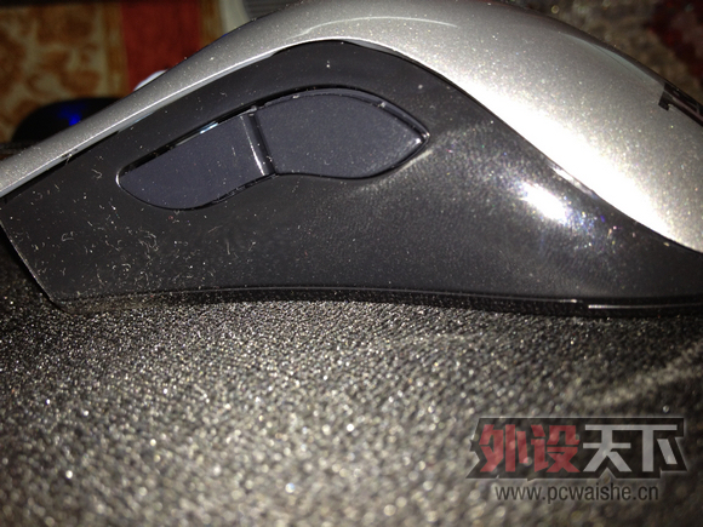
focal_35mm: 35
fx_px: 711
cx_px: 352
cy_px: 264
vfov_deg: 40.7
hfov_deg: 52.6
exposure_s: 1/33
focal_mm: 4.28
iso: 64
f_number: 2.4
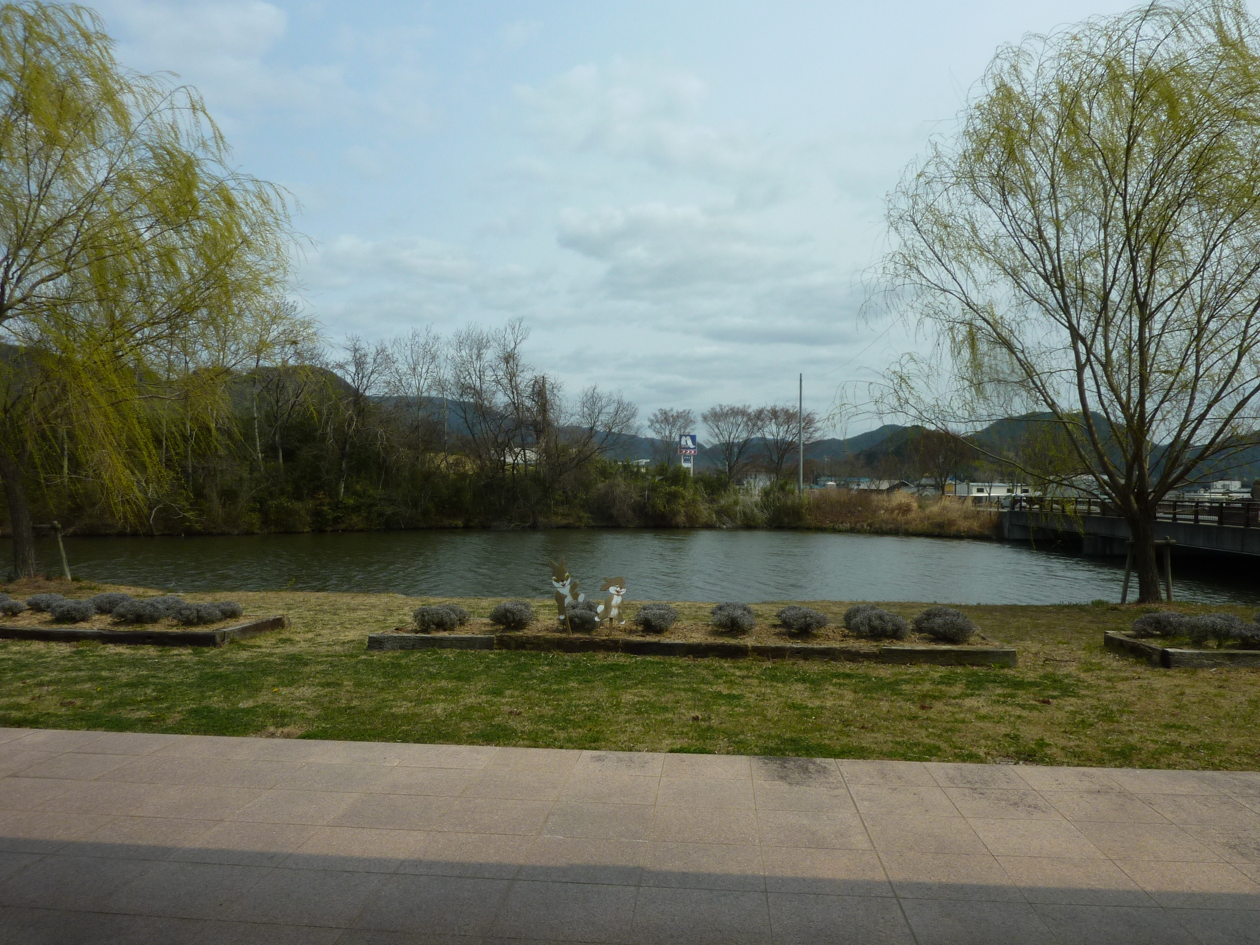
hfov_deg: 69.4
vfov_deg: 54.9
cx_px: 630
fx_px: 910
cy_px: 472
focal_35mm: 25
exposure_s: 1/500
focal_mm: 4.1
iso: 80
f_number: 5.6
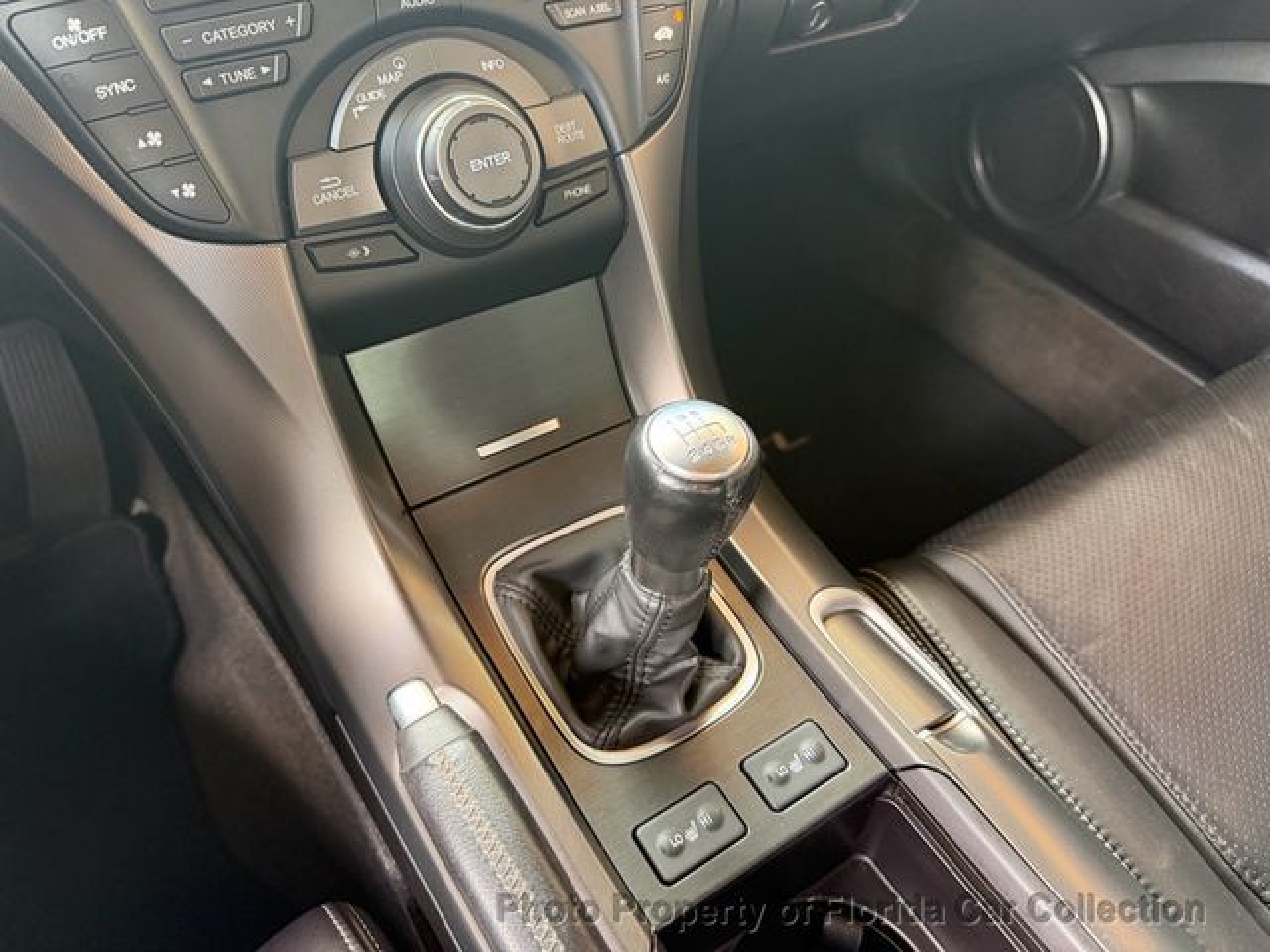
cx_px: 635
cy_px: 476
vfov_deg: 56.8
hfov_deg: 71.6
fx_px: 881
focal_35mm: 24
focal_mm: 6.76
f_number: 1.78
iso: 400
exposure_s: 1/60
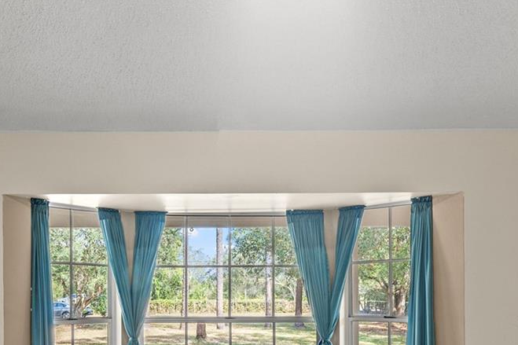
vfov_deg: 37.1
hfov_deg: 55.4
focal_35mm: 34
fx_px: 489
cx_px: 207
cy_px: 288
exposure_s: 1/1.25
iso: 200
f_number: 9
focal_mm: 14
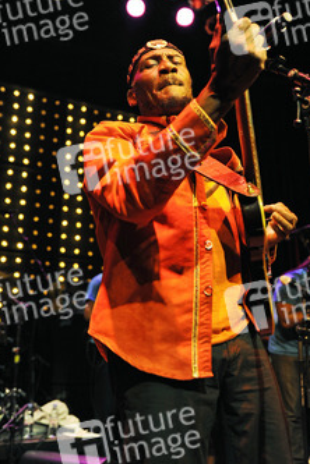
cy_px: 231
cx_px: 169
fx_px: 542
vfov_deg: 46.4
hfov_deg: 31.9
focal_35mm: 42
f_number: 2.8
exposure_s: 1/160
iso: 1600
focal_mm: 35
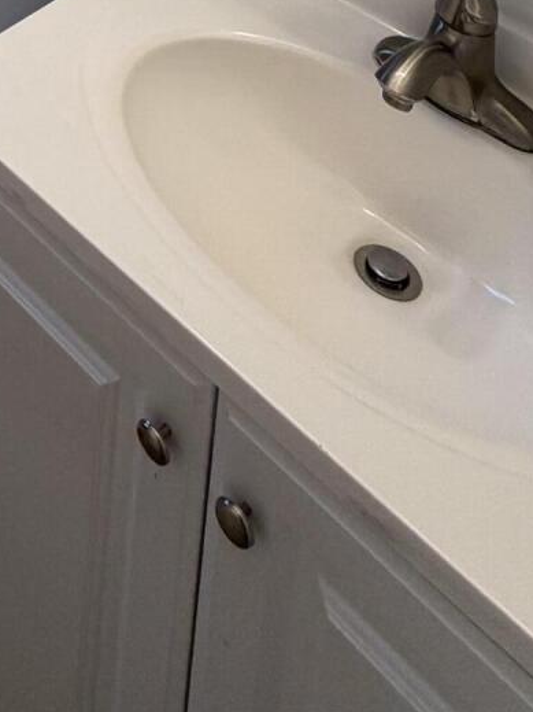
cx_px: -210
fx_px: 1109
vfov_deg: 22.4
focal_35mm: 54
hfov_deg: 23.1
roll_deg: +0.2
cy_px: -547
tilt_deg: -10.9
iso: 100
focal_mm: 2.22
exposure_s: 1/120
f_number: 2.2
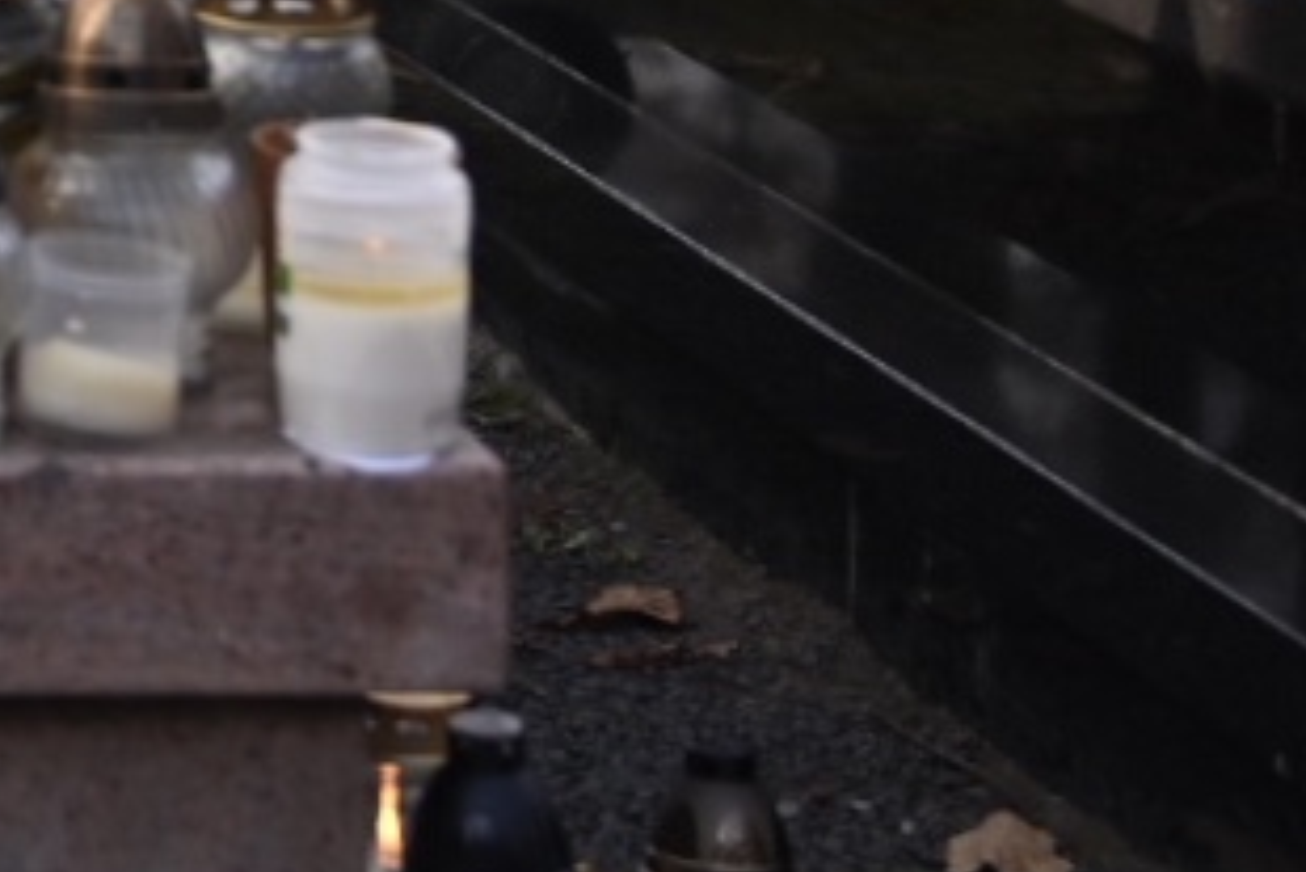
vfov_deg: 8.5
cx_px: -1426
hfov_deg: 11.9
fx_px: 5517
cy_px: -950
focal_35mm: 152
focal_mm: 31
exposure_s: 1/320
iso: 160
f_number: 4
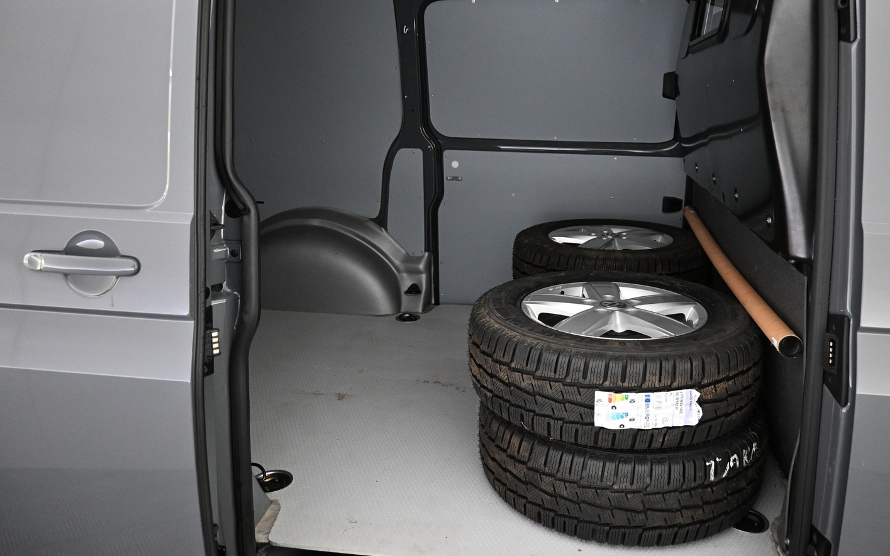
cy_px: 225
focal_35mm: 28
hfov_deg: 66.2
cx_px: 504
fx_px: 679
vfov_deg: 44.3
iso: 1600
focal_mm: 16
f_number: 3.5
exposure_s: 1/30
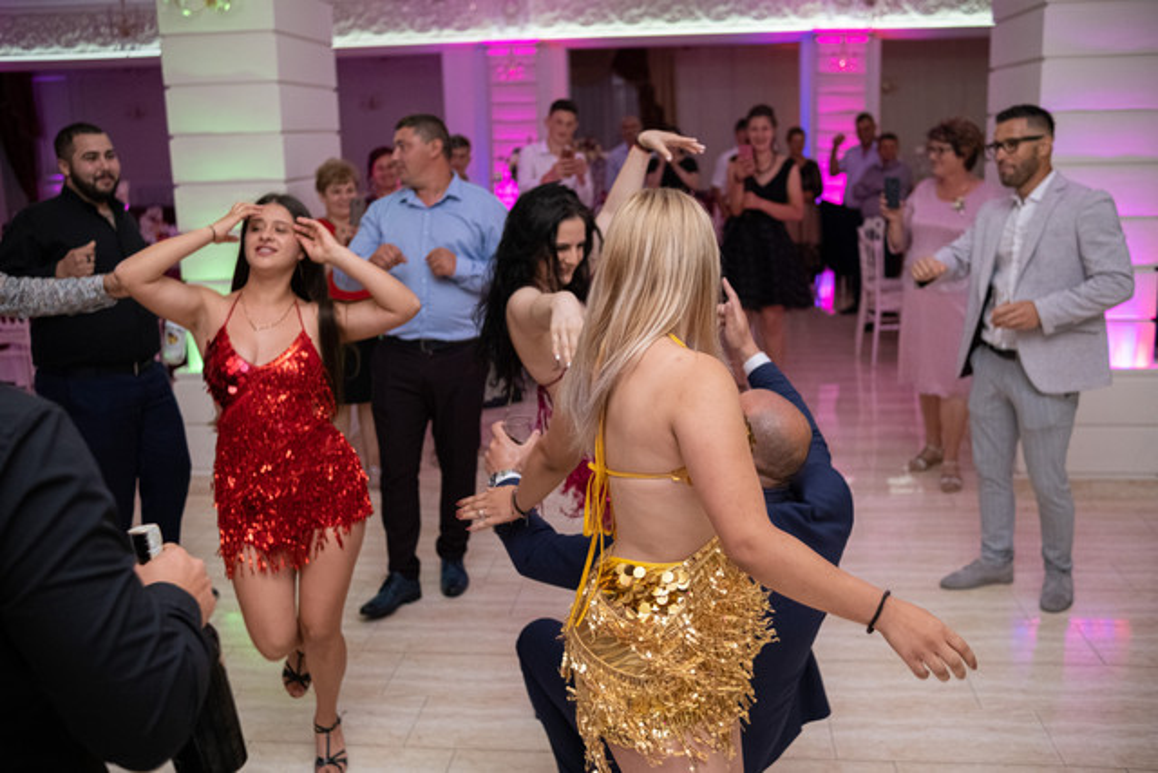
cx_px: 579
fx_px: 1126
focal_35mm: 35
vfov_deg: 37.9
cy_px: 386
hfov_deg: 54.4
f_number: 2.2
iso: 1600
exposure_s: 1/125
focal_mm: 23
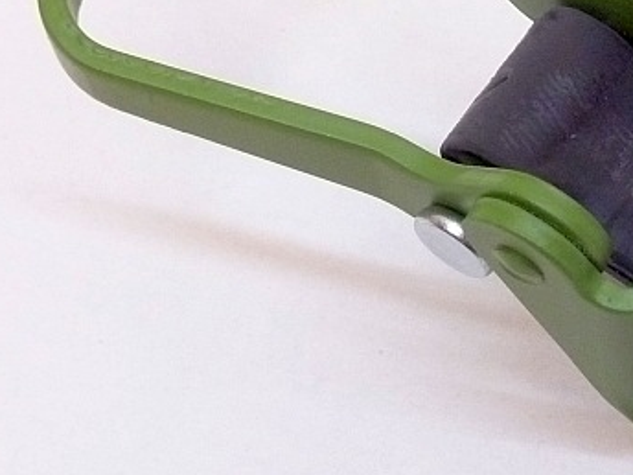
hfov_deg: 12.9
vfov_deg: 10.0
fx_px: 2725
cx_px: 776
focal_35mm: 149
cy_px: 298
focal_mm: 9.1
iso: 400
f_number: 3.9
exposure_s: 1/25
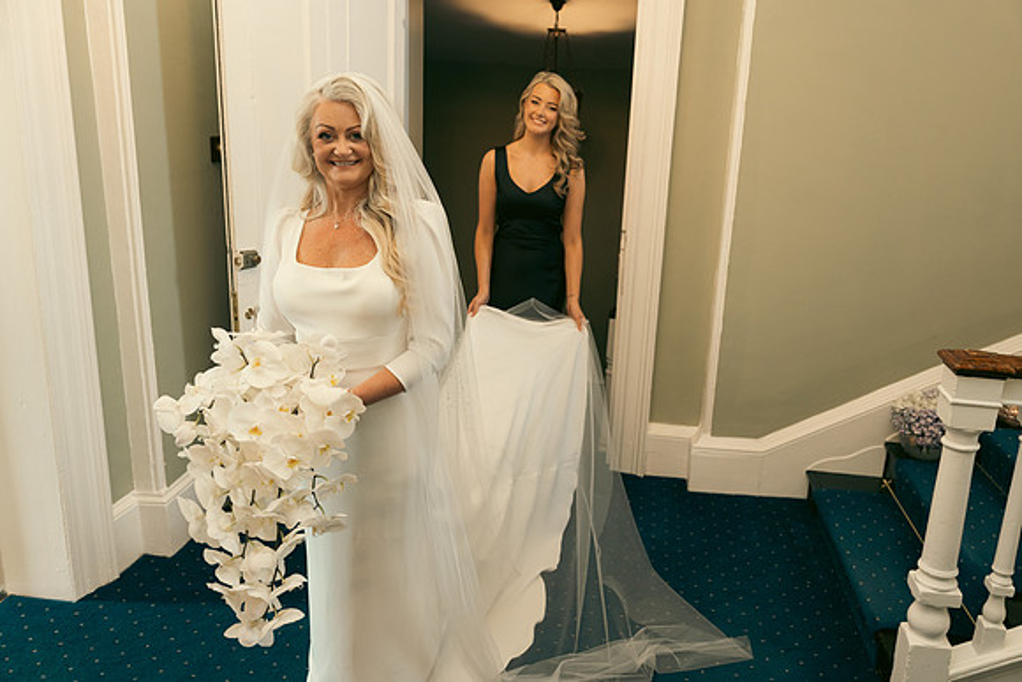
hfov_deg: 61.9
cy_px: 341
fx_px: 852
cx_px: 511
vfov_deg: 43.6
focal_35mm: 30
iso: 1250
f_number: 3.5
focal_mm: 30
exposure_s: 1/160
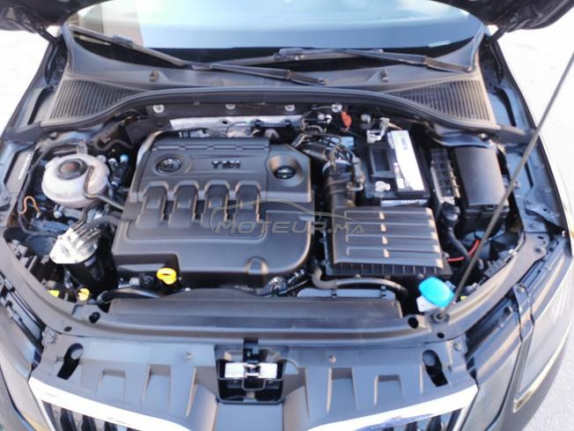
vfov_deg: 51.4
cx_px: 287
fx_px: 448
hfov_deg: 65.3
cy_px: 216
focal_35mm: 27
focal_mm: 5.58
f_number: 1.8
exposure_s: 1/100
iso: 64
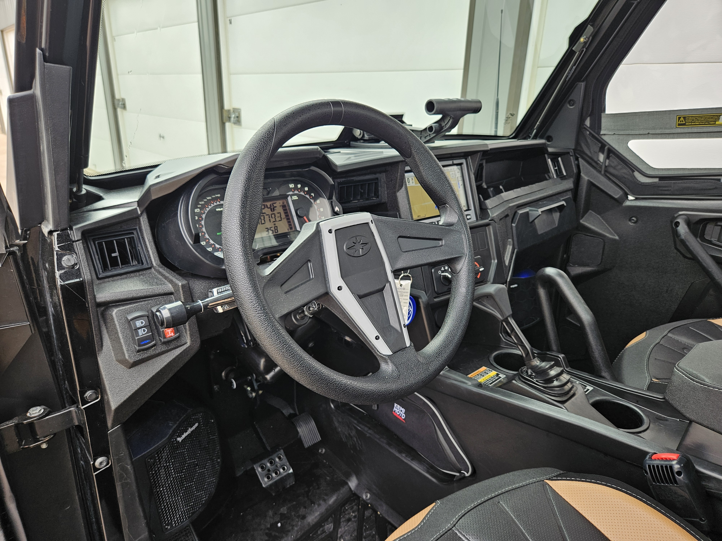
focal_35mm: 23
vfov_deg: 58.9
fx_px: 480
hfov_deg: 73.9
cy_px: 270
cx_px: 361
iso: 32
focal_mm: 5.4
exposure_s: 1/180
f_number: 1.8
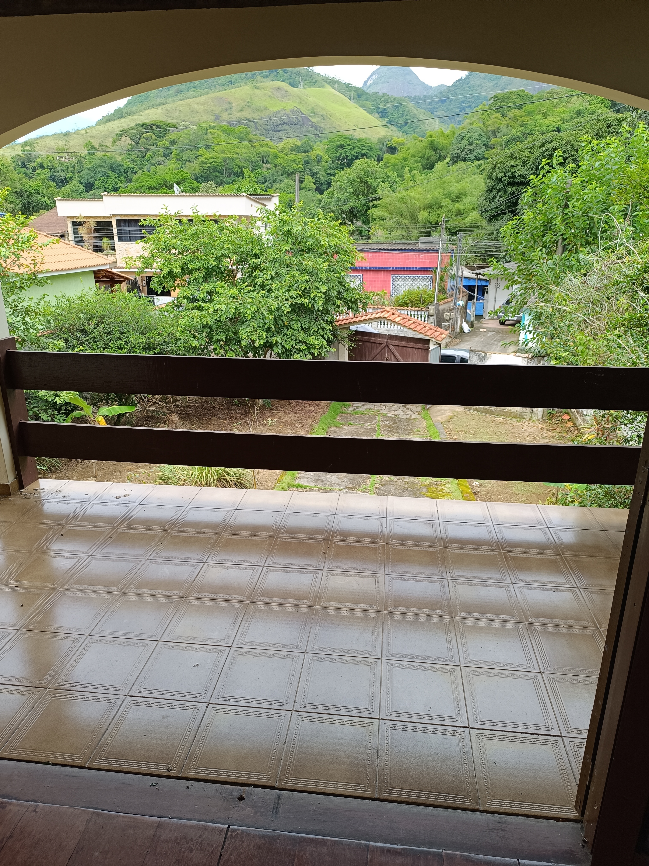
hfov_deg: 56.8
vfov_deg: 71.6
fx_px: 600
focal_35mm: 24
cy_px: 433
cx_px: 324
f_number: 1.65
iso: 75
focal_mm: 6.14
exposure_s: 1/120
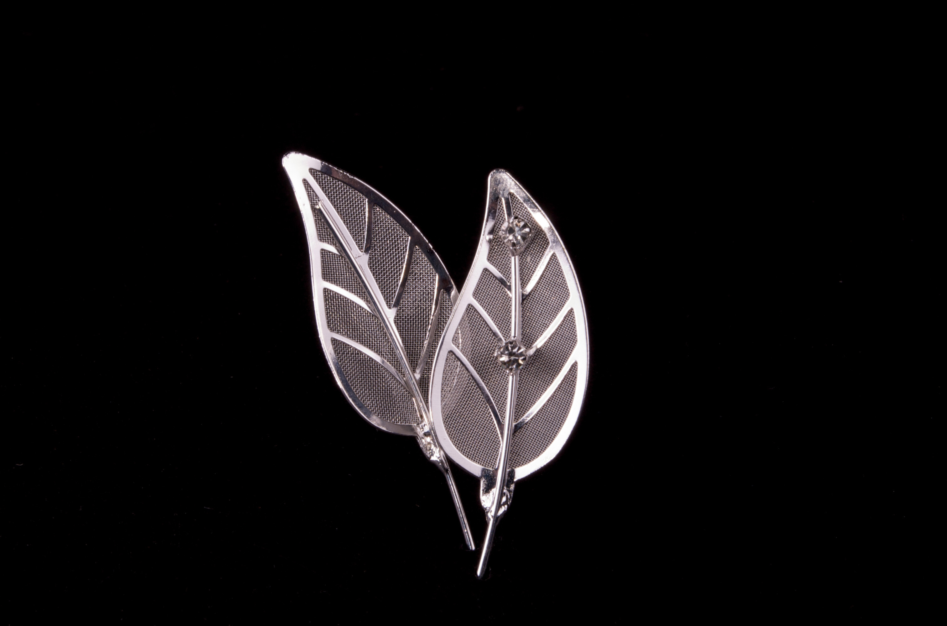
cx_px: 474
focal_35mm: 138
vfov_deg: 9.9
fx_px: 3620
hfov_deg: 14.9
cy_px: 313
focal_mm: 92
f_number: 22
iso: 200
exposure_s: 1/125
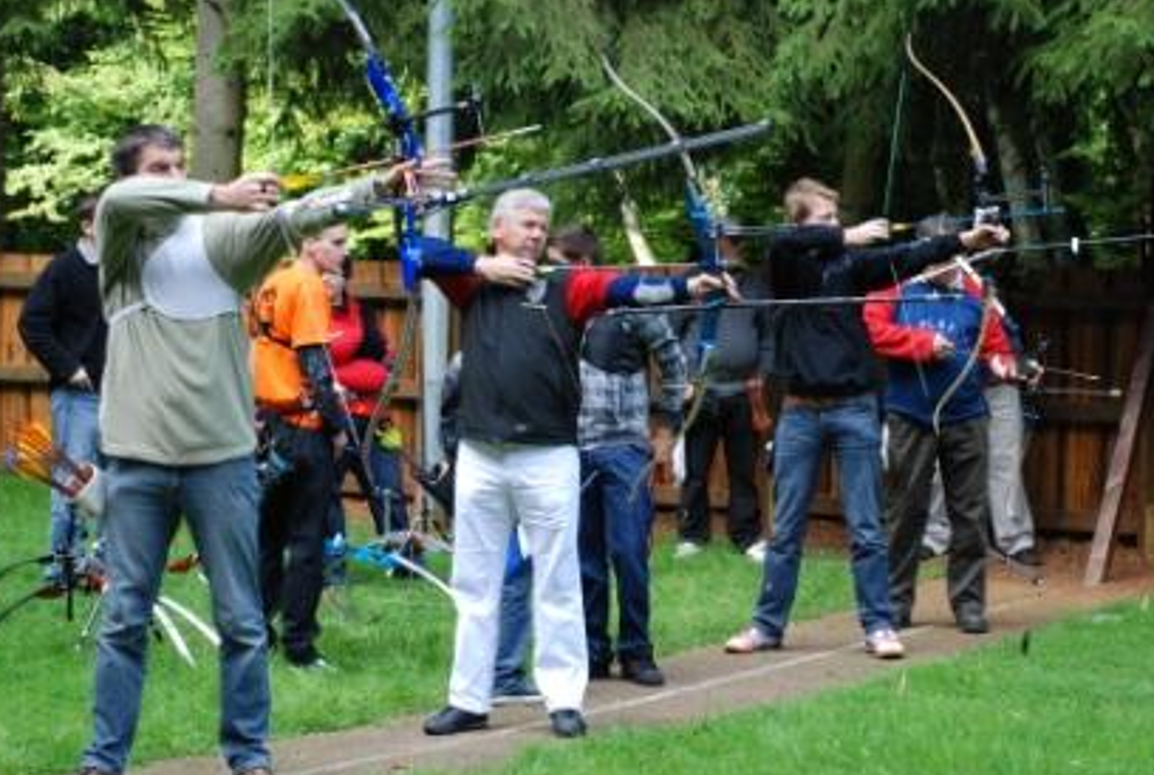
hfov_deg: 20.0
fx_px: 3277
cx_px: 549
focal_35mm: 102
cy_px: 413
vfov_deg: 13.5
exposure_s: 1/125
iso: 400
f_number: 5.3
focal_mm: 62
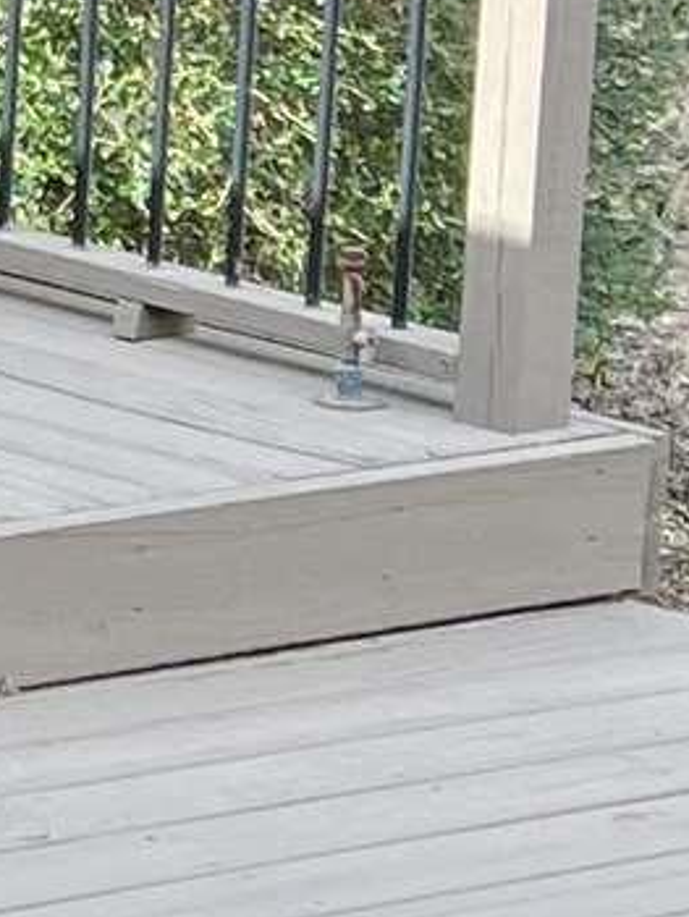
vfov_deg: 8.6
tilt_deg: -9.0
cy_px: -84
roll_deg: +1.1
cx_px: -2112
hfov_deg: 5.6
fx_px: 6043
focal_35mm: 228
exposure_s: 1/480
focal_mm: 5.7
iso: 50
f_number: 1.5
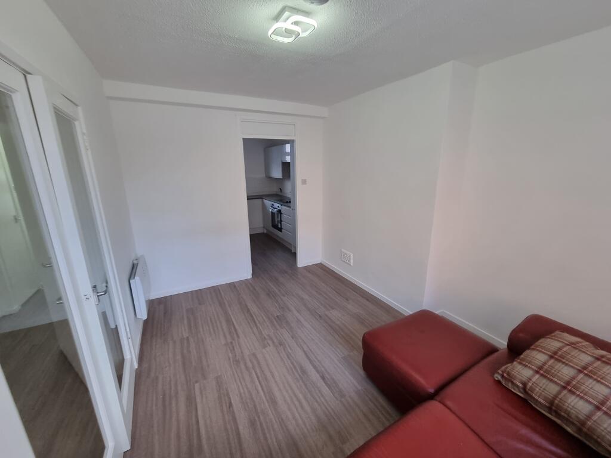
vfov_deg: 89.9
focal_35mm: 13
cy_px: 229
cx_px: 306
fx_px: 229
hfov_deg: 106.2
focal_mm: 2.2
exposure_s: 1/50
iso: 200
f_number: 2.2
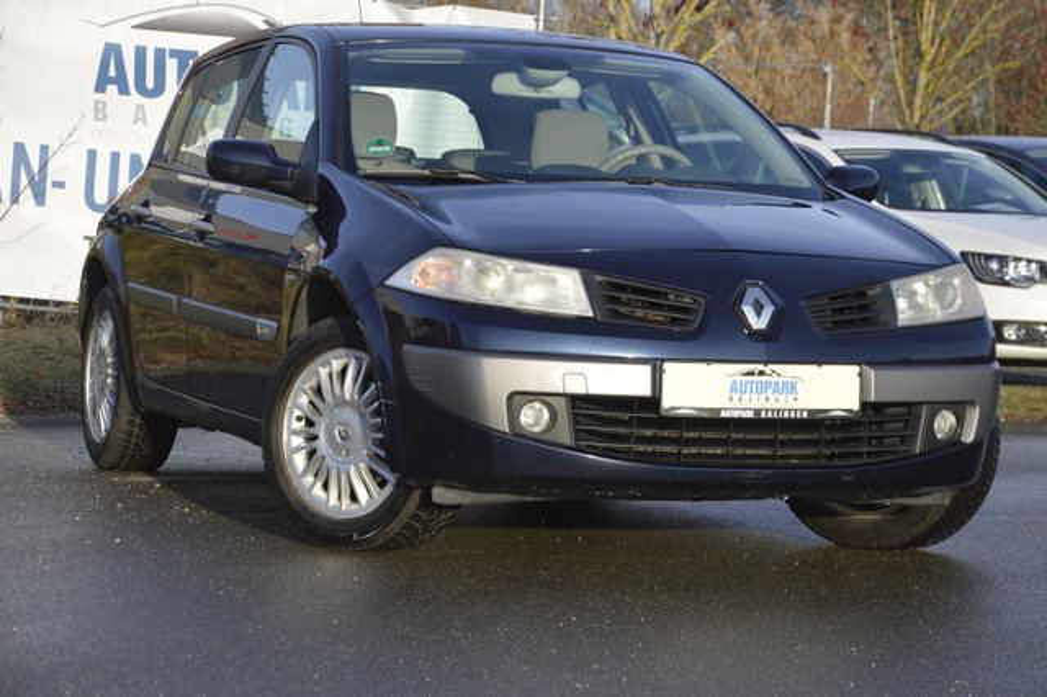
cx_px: 524
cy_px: 348
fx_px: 3270
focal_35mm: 112
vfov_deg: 12.2
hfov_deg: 18.2
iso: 100
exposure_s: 1/200
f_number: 6.3
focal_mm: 75
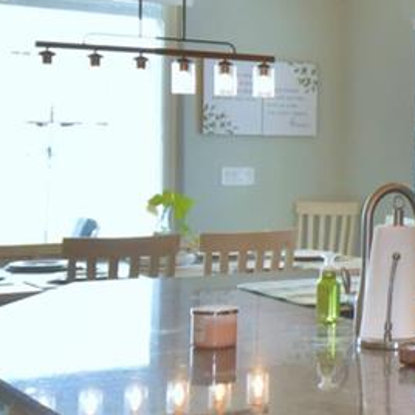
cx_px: 757
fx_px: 1031
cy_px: 177
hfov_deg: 17.9
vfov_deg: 22.7
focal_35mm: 76
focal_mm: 10
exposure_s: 1/60
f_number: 4.5
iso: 200
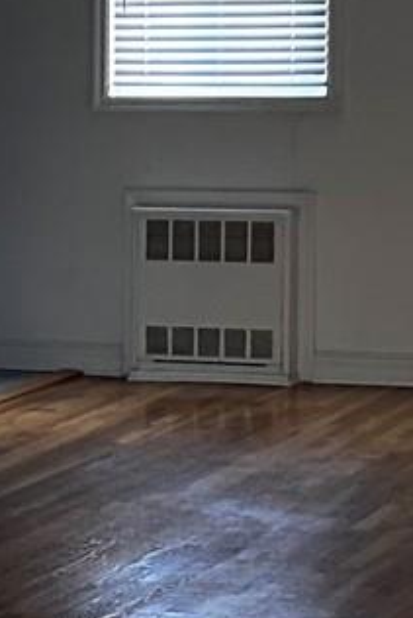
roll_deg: +1.2
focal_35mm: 175
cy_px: 331
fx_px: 3008
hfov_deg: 7.8
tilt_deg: -7.1
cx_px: 22
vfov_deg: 11.7
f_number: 1.5
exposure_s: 1/60
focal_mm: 5.7
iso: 160
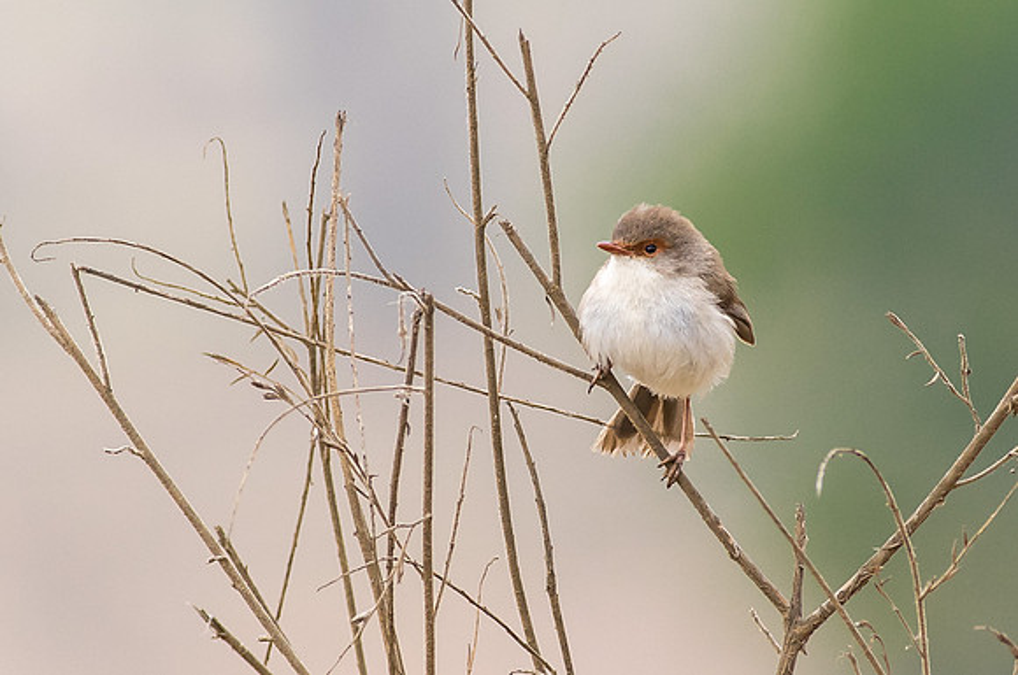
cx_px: 509
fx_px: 12707
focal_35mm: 450
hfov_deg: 4.6
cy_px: 338
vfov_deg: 3.0
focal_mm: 300
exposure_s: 1/800
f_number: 4.5
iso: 320
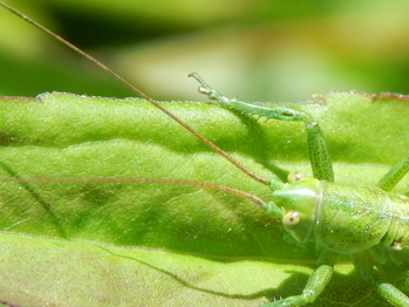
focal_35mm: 391
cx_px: 346
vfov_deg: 3.8
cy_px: 253
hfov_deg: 5.1
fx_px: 4621
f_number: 5.1
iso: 125
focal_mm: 28.7
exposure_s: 1/320
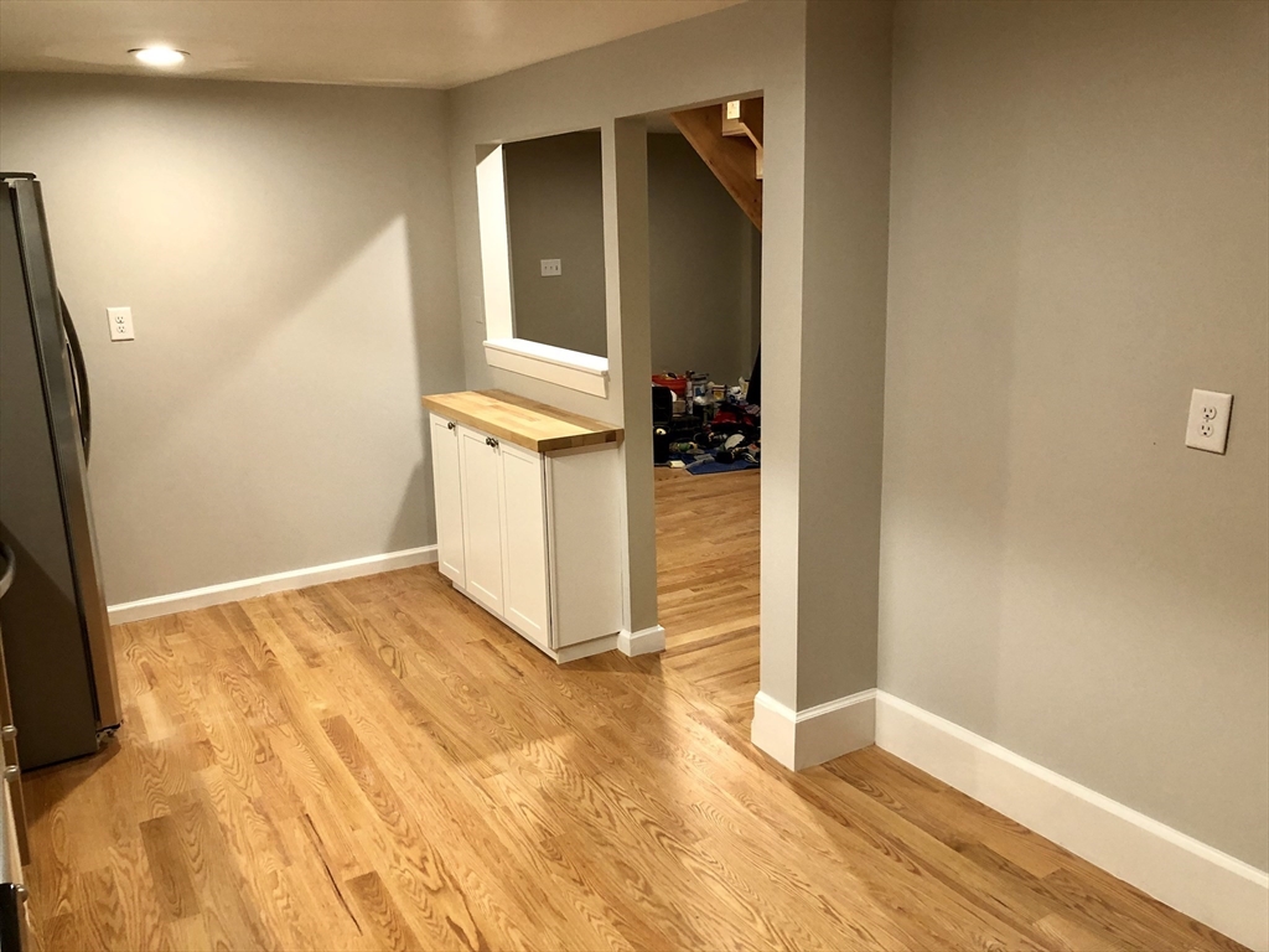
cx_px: 634
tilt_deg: -12.9
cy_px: 476
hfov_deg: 63.4
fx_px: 1026
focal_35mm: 28
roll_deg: +1.0
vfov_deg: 49.7
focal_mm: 3.99
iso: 64
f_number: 1.8
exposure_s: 1/15
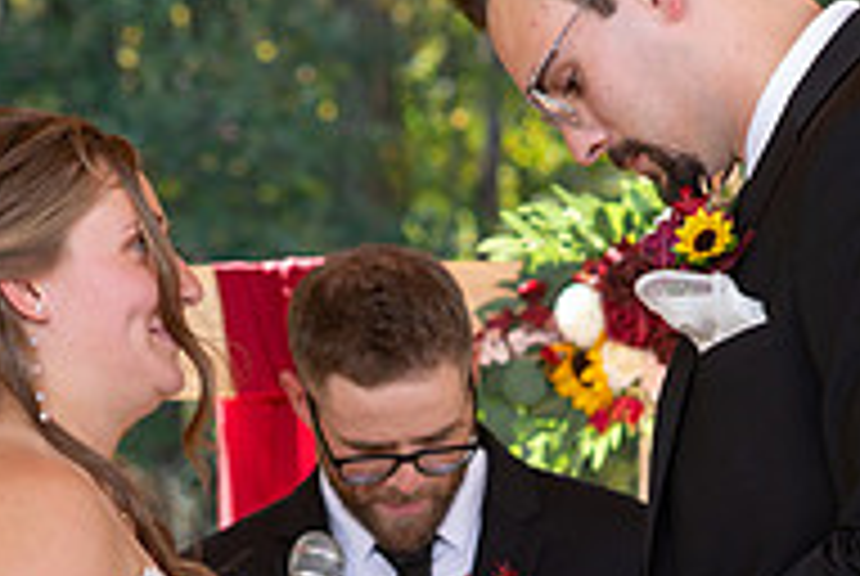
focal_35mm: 300
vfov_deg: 4.6
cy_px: 682
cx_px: 405
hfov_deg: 6.9
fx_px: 7178
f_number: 5
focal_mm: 85
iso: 400
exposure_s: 1/320
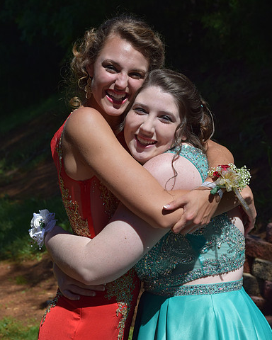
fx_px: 1455
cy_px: 196
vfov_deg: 13.3
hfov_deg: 10.7
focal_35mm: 145
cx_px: 136
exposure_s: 1/500
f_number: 11
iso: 200
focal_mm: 85
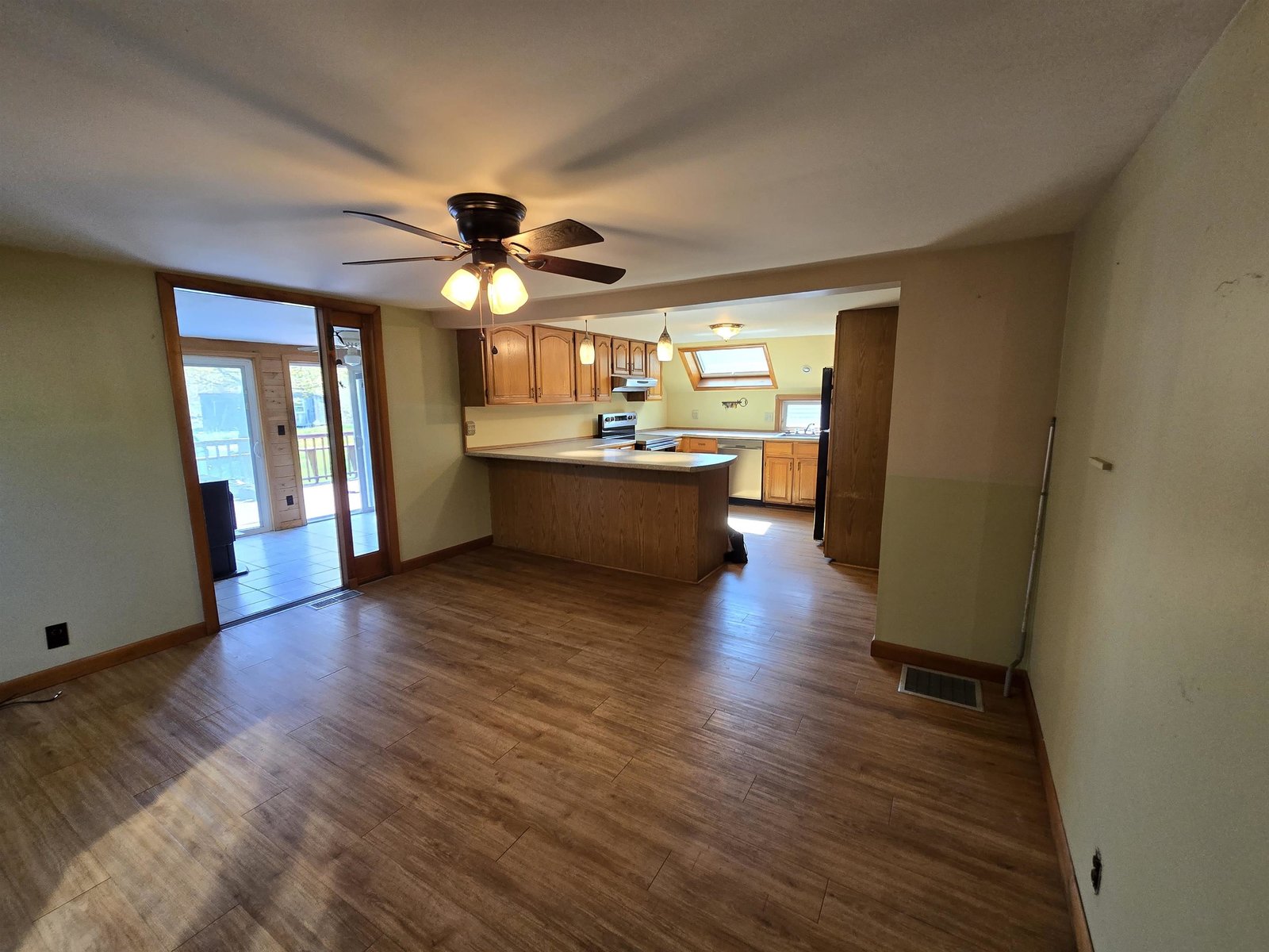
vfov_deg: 89.9
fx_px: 477
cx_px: 634
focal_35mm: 13
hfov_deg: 106.2
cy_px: 476
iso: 160
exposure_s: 1/60
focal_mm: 2.2
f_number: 2.2
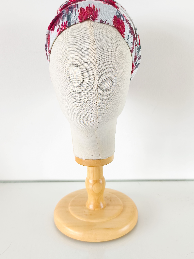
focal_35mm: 36
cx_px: 96
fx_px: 269
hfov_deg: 39.7
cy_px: 114
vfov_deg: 51.2
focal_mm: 6.14
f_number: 1.65
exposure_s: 1/80
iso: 50
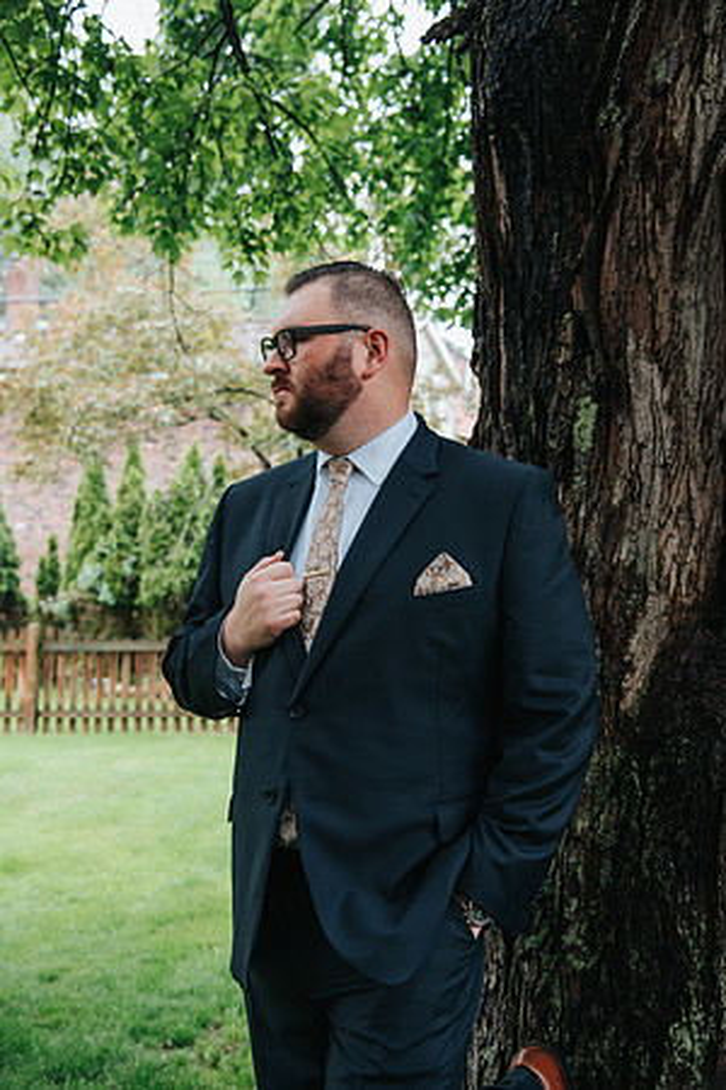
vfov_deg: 44.5
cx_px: 363
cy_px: 545
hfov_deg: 30.5
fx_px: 1331
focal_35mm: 44
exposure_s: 1/80
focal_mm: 44
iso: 400
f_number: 4.5
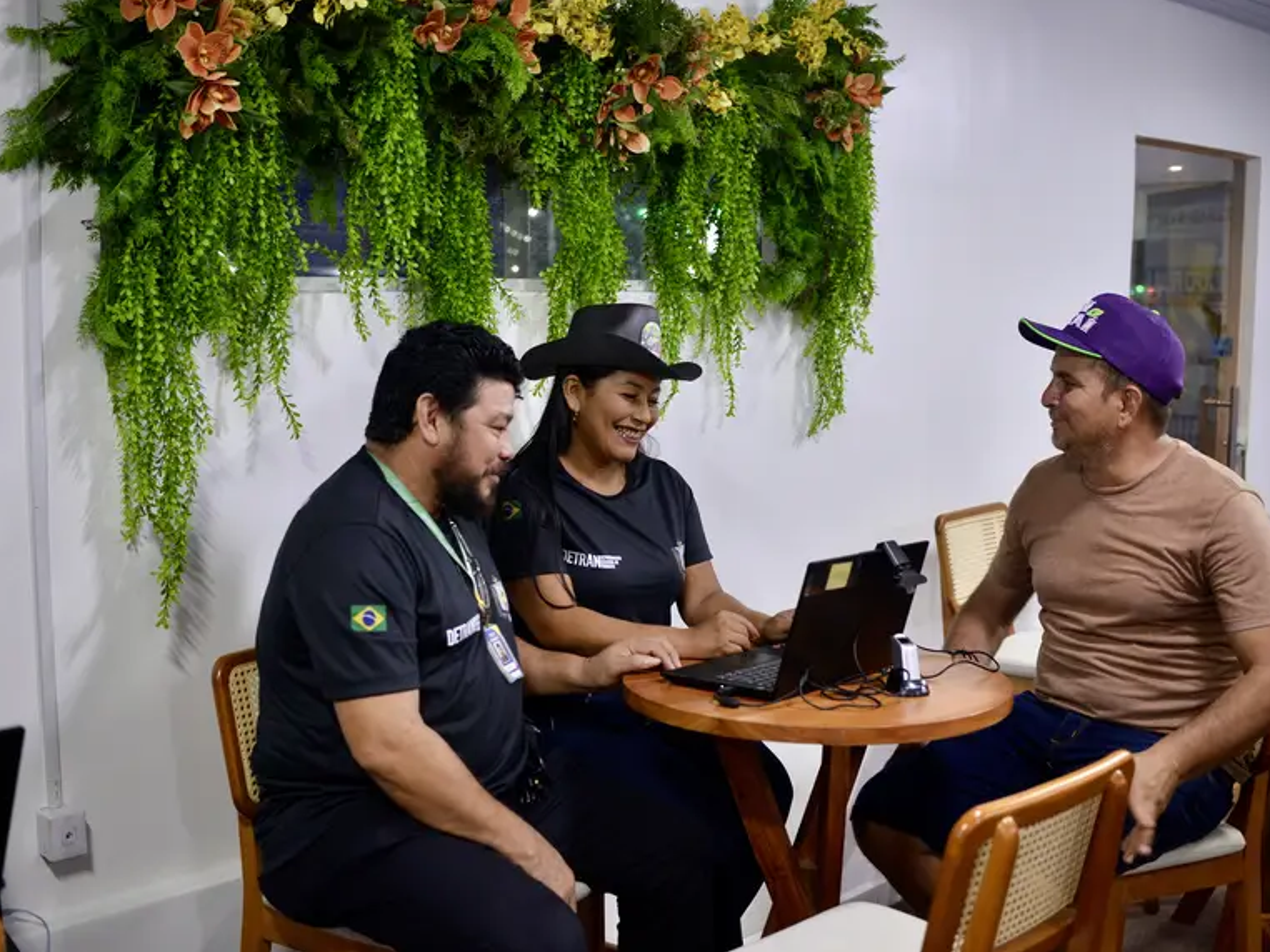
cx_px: 617
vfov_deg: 37.7
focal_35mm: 38
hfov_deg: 49.0
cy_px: 475
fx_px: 1394
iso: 800
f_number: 2.8
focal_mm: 35
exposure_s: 1/100
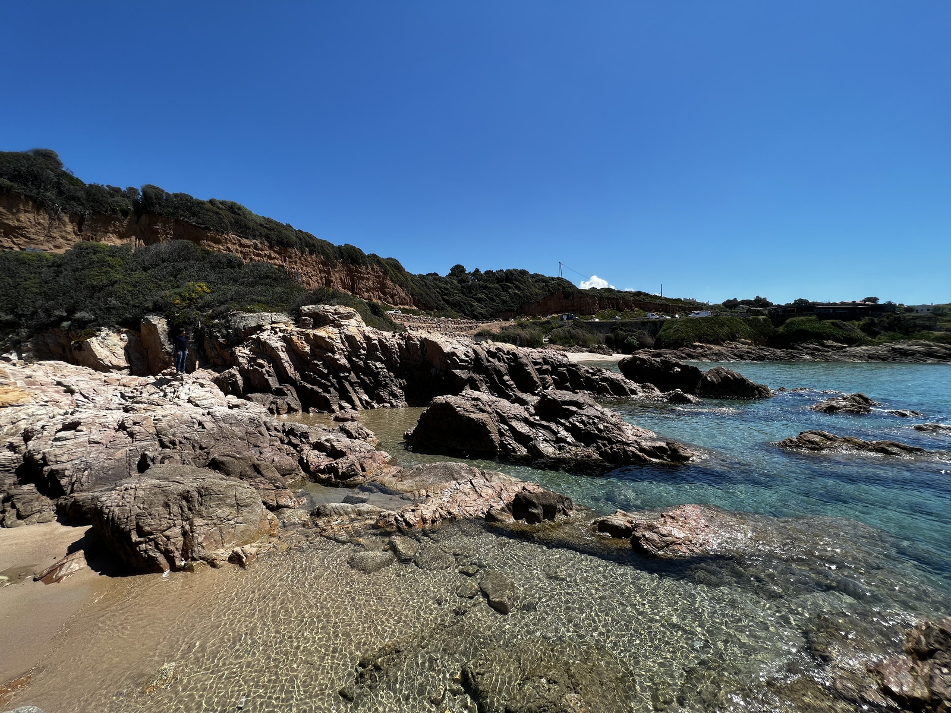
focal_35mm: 13
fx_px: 357
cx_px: 476
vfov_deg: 89.9
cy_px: 356
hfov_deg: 106.2
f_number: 1.8
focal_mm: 1.57
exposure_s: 1/1376
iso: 32
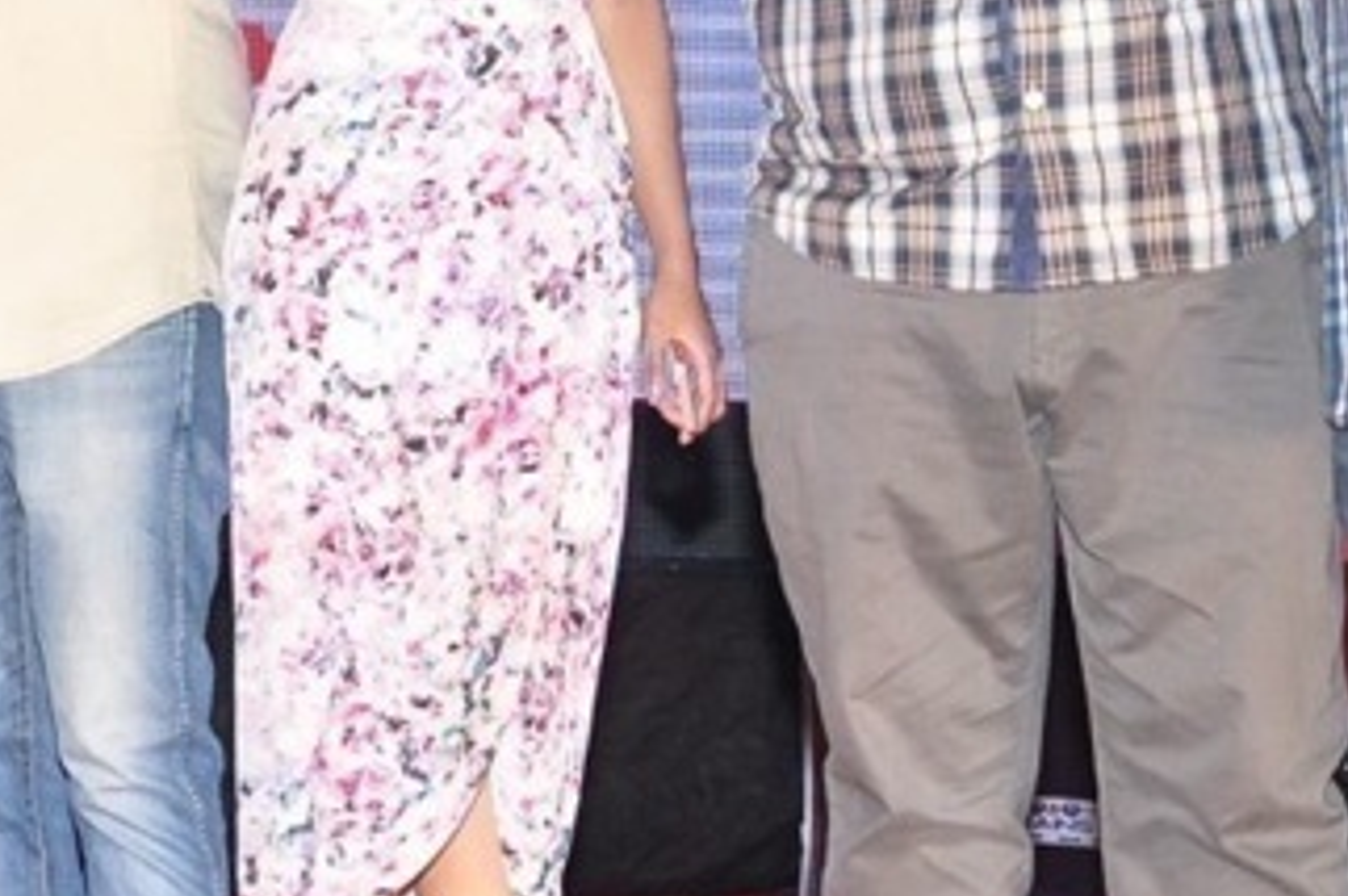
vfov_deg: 11.7
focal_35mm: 117
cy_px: 180
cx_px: -674
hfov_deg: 16.1
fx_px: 4360
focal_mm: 25
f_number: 6.3
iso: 640
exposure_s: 1/125
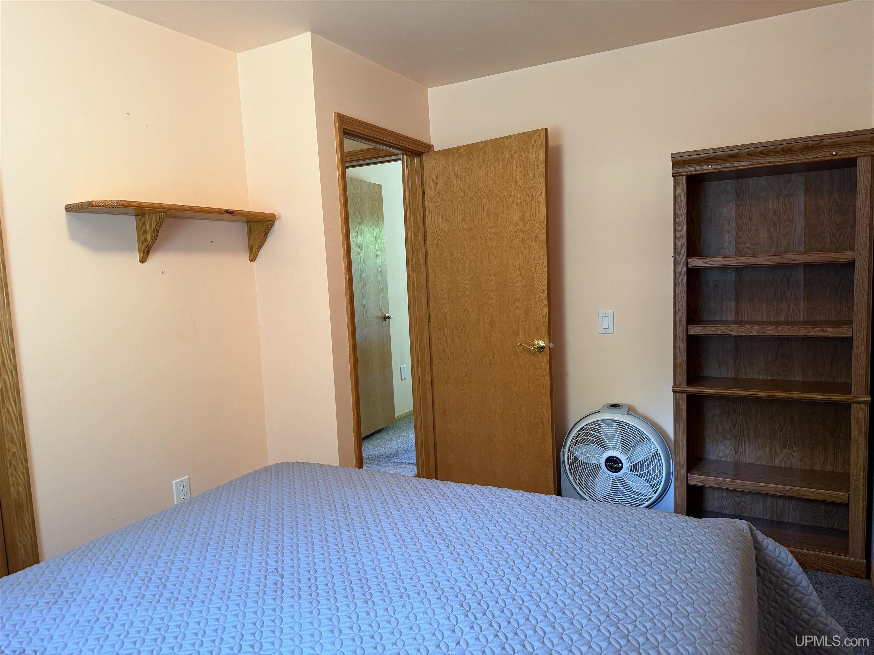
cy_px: 328
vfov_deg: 56.8
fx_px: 606
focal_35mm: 24
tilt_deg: -5.7
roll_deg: +2.2
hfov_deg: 71.6
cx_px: 437
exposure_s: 1/60
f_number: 1.78
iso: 250
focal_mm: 6.76
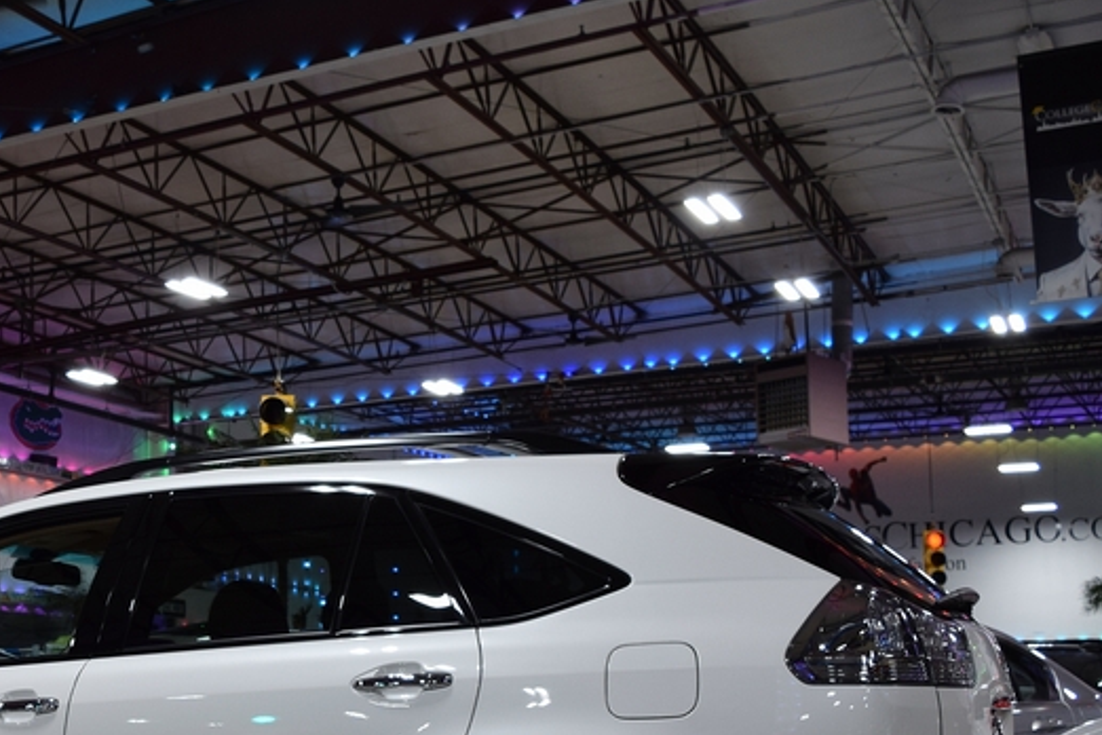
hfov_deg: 36.5
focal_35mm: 53
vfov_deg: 25.2
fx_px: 1622
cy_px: 546
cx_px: 255
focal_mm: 18
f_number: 4.5
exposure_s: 1/80
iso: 400
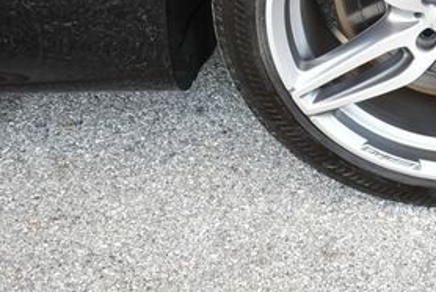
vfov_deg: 14.7
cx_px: 450
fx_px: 1115
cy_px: 2
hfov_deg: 21.3
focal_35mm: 92
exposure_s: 1/250
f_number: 3.8
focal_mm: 20
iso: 560
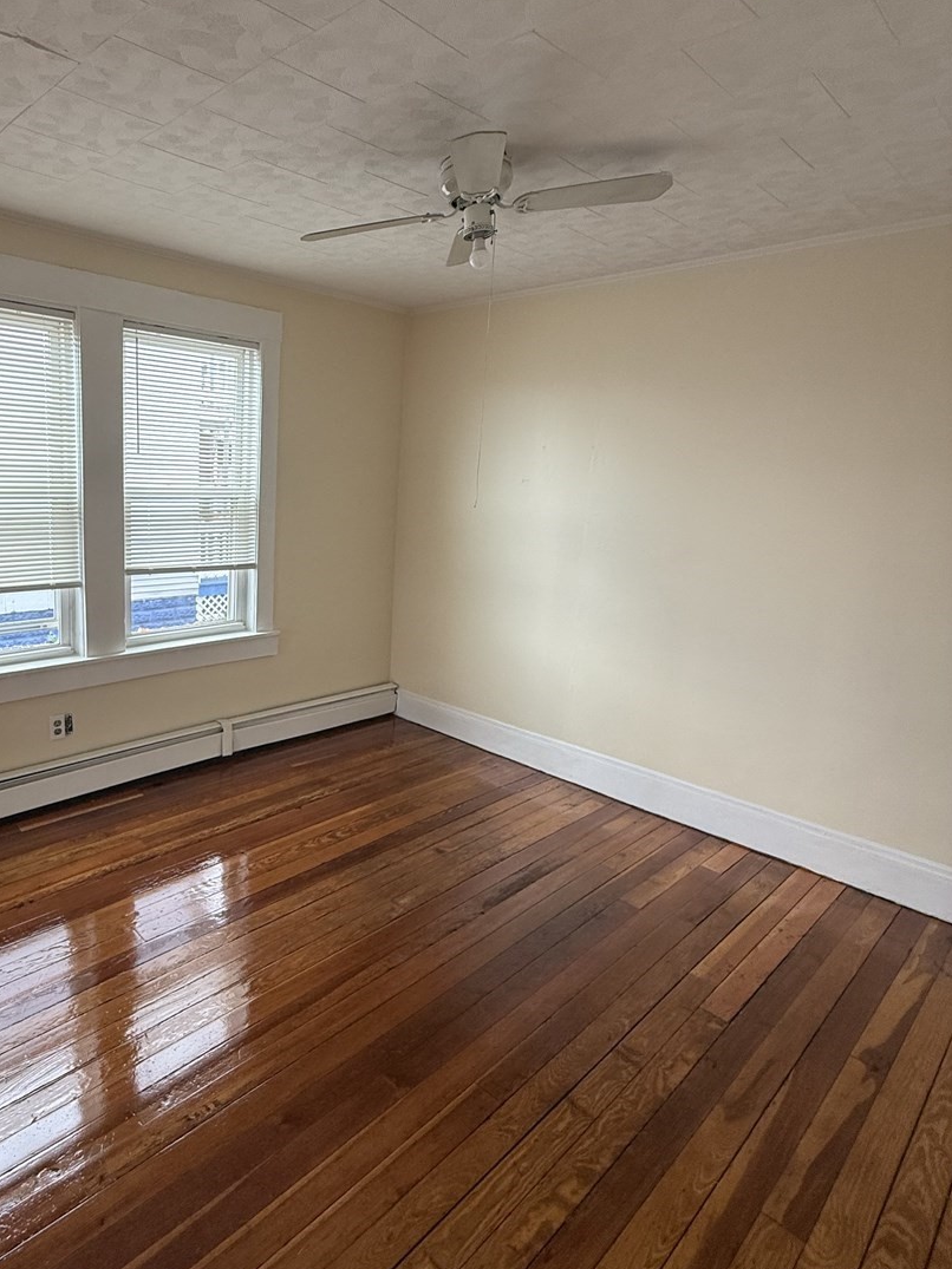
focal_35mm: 20
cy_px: 607
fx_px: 734
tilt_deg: -9.4
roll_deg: -0.4
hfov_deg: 63.3
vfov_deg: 81.7
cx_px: 276
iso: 100
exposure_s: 1/99
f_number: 2.2
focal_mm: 2.22
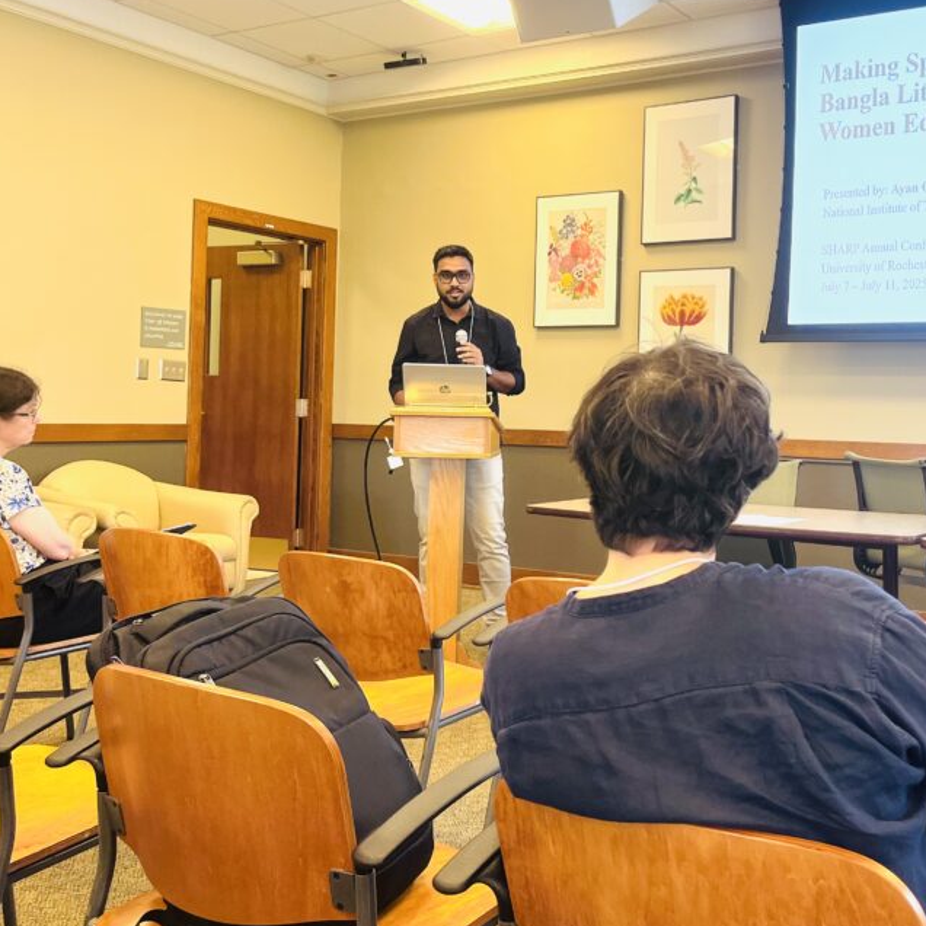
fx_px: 1120
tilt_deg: +1.4
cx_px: 651
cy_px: 377
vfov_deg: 44.7
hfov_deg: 44.0
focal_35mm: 37
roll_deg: -1.4
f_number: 1.6
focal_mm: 5.1
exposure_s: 1/60
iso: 80
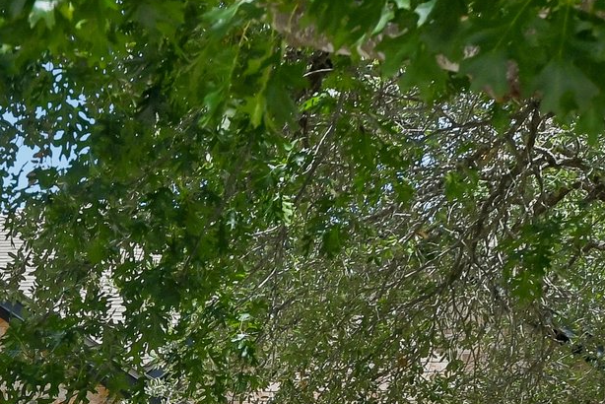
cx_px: 78
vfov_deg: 11.2
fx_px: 2018
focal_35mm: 120
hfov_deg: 16.9
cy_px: 486
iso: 400
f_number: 8
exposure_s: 1/800
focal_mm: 24
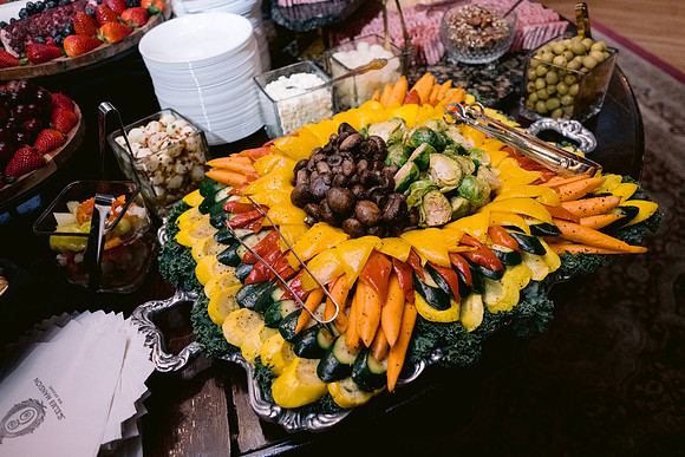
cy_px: 228
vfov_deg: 46.4
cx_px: 342
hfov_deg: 65.5
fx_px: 533
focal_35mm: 28
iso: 1600
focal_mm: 28
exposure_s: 1/80
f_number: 3.5
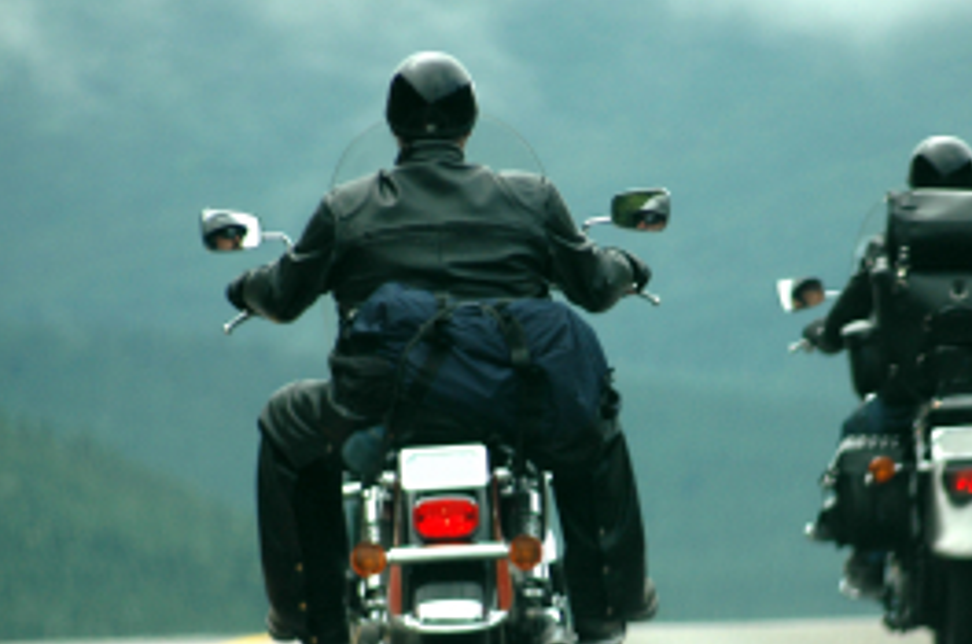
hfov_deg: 3.9
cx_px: 650
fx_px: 14311
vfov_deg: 2.6
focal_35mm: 531
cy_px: 471
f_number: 5.3
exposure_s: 1/500
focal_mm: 220
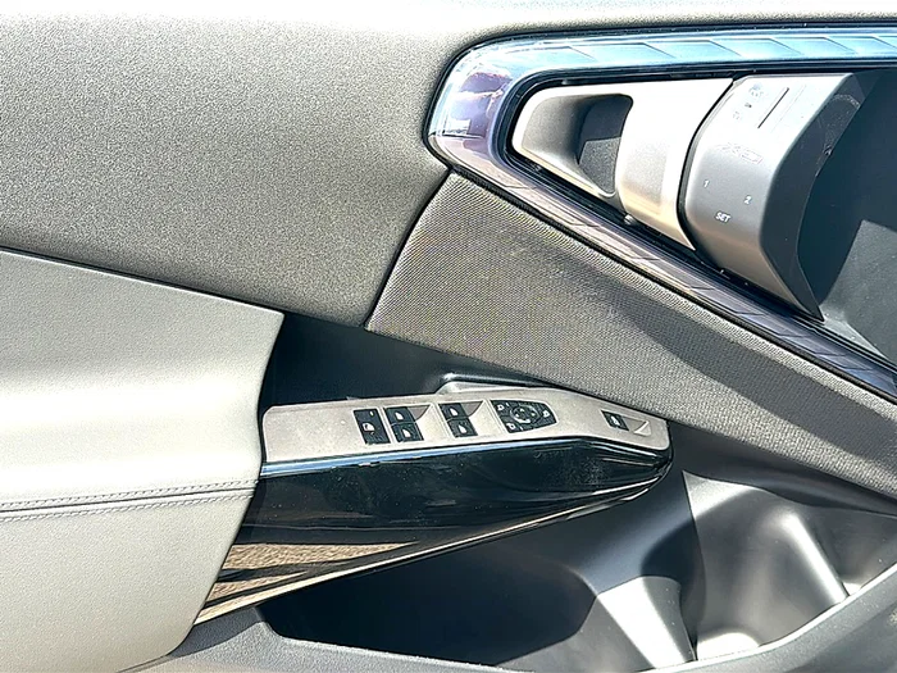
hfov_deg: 56.8
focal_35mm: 32
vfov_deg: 44.2
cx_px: 448
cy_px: 336
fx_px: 829
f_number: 1.78
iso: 80
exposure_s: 1/605
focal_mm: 6.86
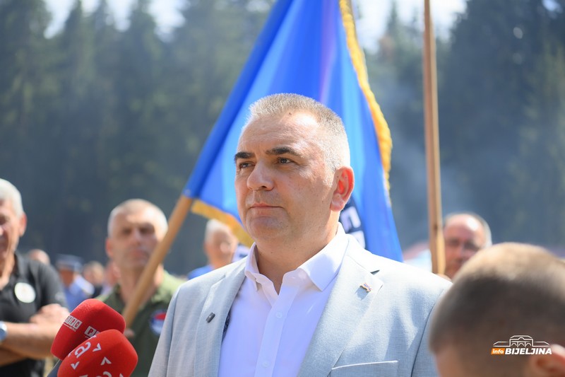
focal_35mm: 70
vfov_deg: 19.4
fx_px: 1098
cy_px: 188
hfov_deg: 28.8
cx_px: 282
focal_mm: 70
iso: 250
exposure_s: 1/1600
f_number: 2.8
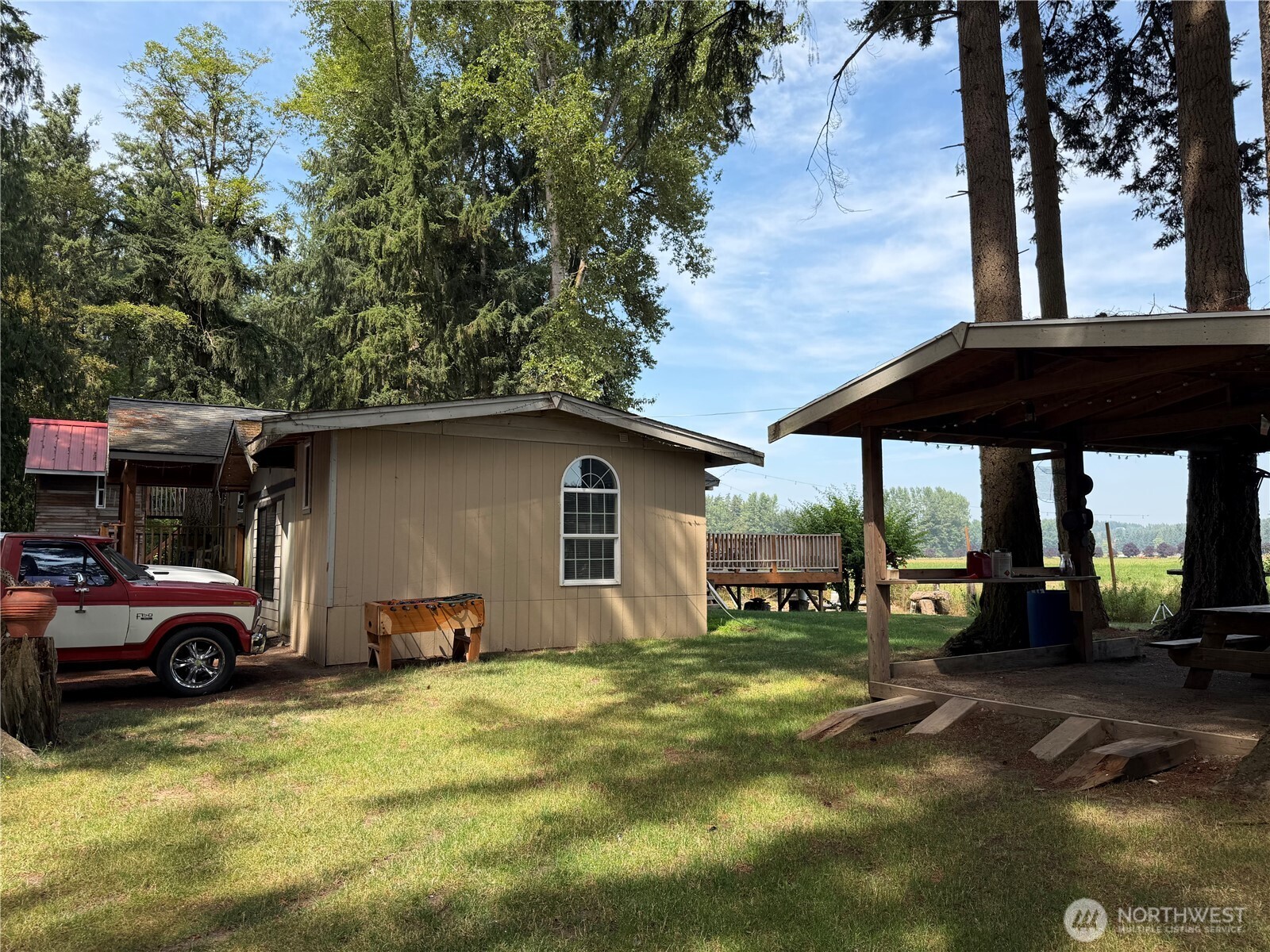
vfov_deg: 56.8
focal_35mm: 24
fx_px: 881
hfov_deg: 71.6
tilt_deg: +5.1
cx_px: 635
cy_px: 476
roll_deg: +0.0
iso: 80
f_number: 1.78
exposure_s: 1/1618
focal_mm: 6.76
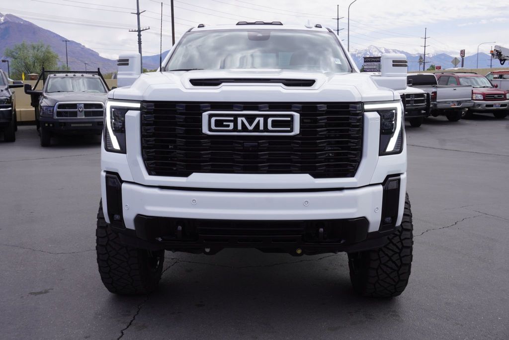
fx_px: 530
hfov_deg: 51.3
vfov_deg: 35.5
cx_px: 254
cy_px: 170
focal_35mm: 38
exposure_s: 1/160
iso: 100
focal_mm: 25
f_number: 11
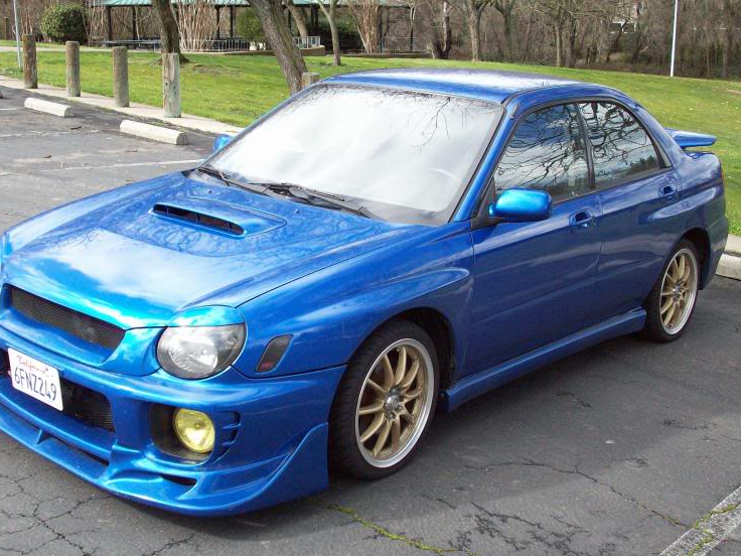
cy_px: 287
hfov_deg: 38.2
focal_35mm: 50
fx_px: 1070
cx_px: 341
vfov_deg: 29.1
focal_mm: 7.6
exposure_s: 1/796
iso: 200
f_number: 3.1
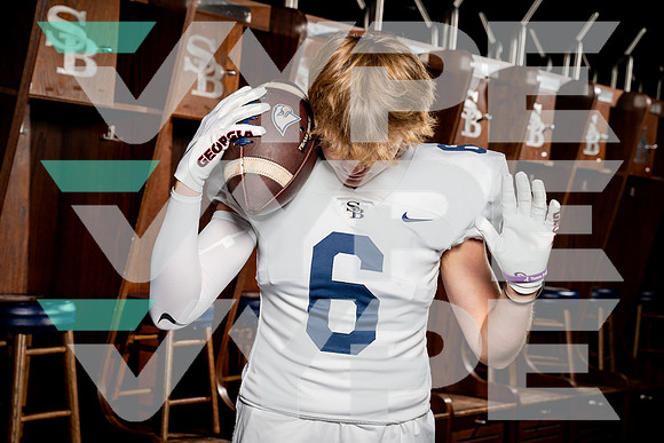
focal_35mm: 77
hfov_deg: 26.3
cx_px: 332
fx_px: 1421
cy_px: 222
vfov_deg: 17.7
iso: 160
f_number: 6.3
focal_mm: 70
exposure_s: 1/250
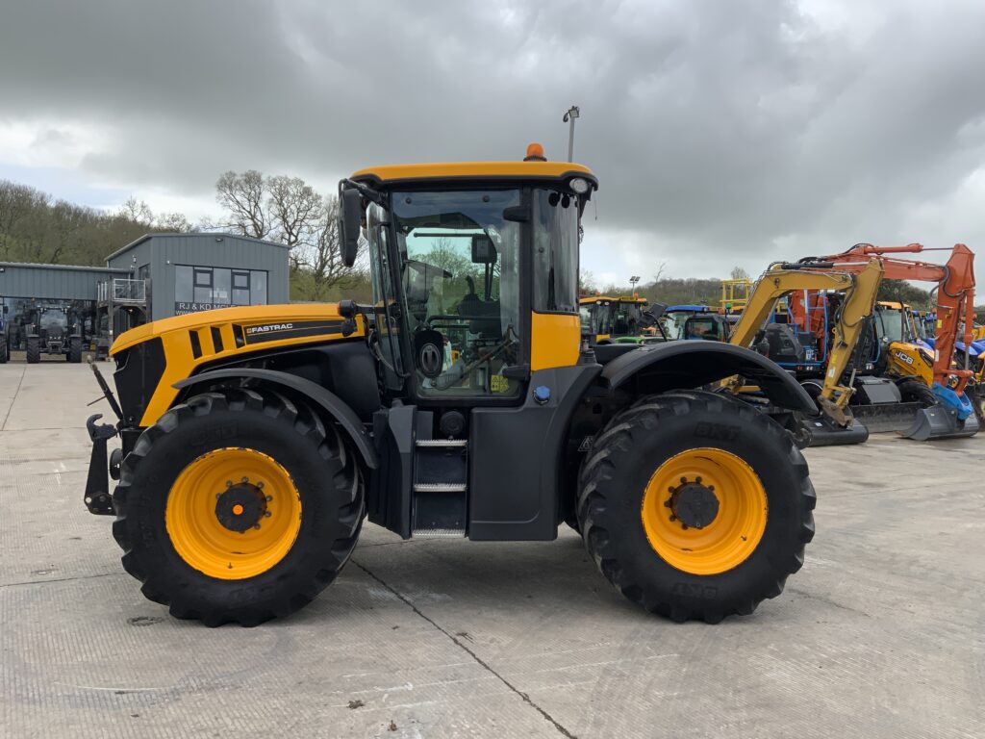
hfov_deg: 61.7
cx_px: 492
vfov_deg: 48.2
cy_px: 370
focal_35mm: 29
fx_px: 825
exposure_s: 1/944
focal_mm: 3
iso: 16
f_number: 1.8
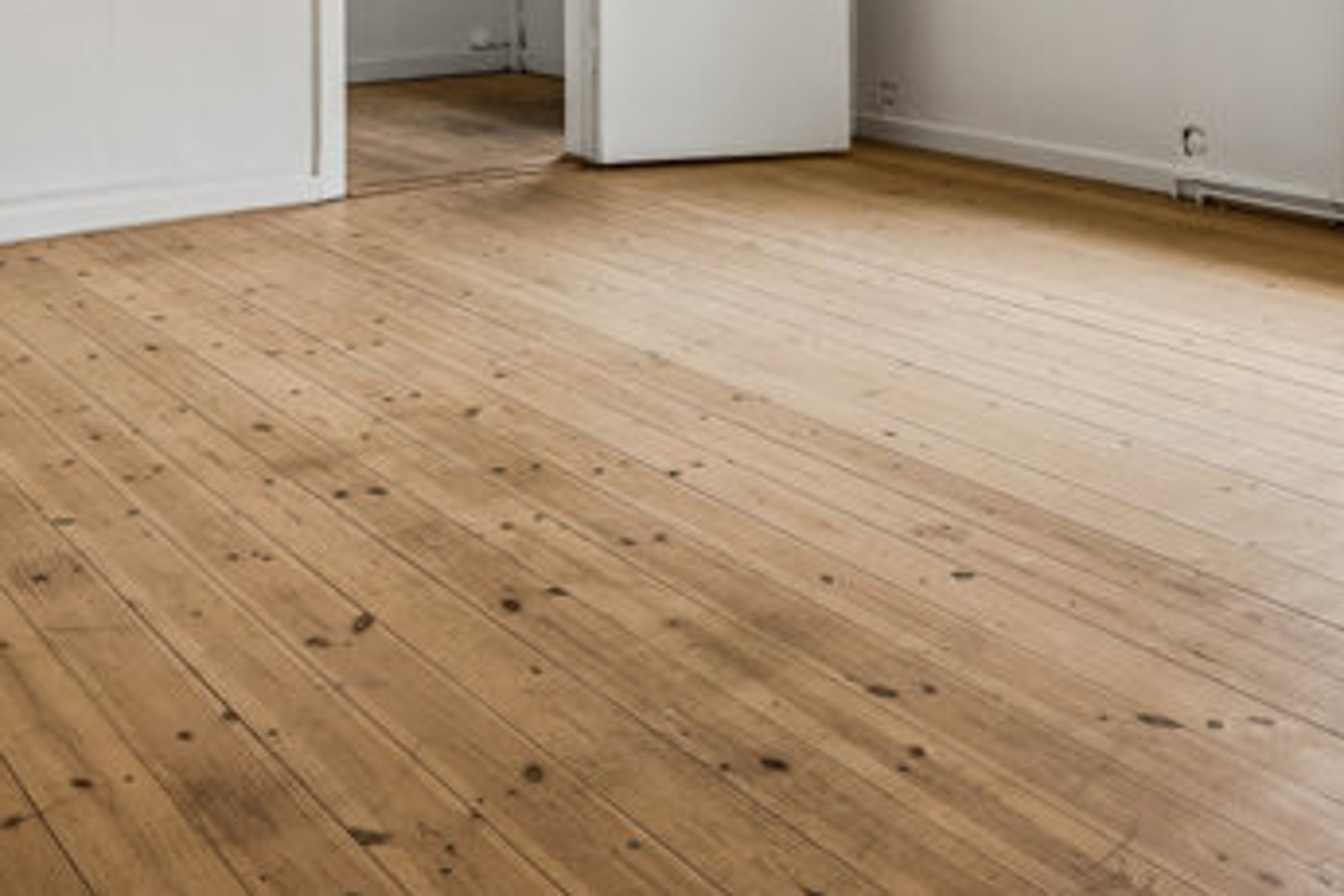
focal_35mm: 45
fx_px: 1686
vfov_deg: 26.9
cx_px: 545
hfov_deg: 43.3
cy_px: -134
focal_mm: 19.5
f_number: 6.3
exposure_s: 1/40
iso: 400
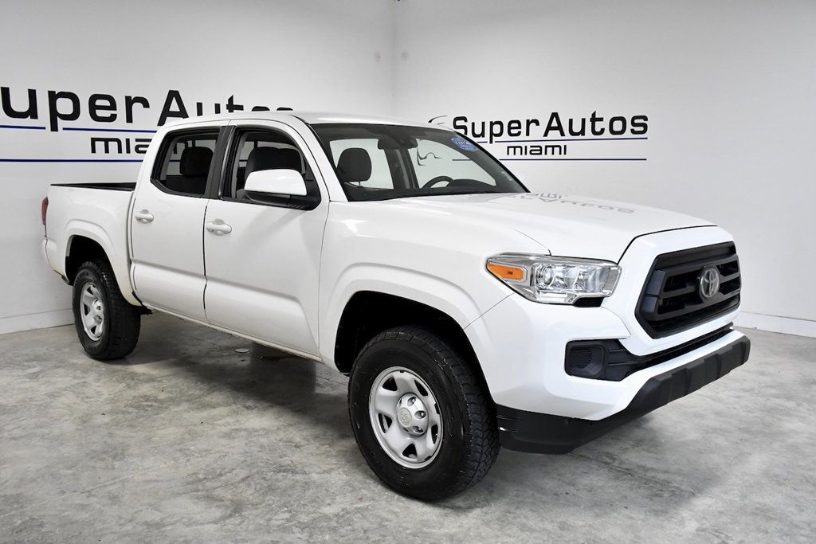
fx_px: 748
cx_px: 408
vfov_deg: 40.0
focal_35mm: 33
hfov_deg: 57.2
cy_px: 272
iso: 2500
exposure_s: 1/800
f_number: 4.5
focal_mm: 22
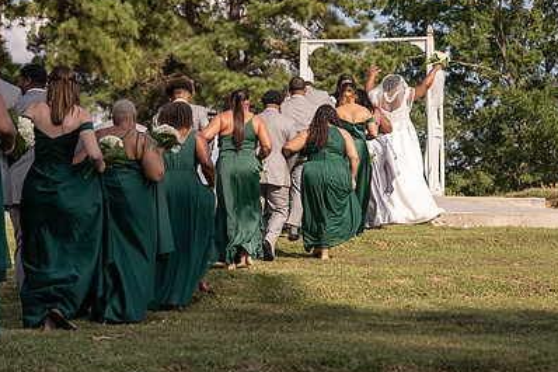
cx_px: 242
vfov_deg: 13.3
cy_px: 120
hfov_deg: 19.8
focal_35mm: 103
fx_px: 1596
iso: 100
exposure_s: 1/1250
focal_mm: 70
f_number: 4
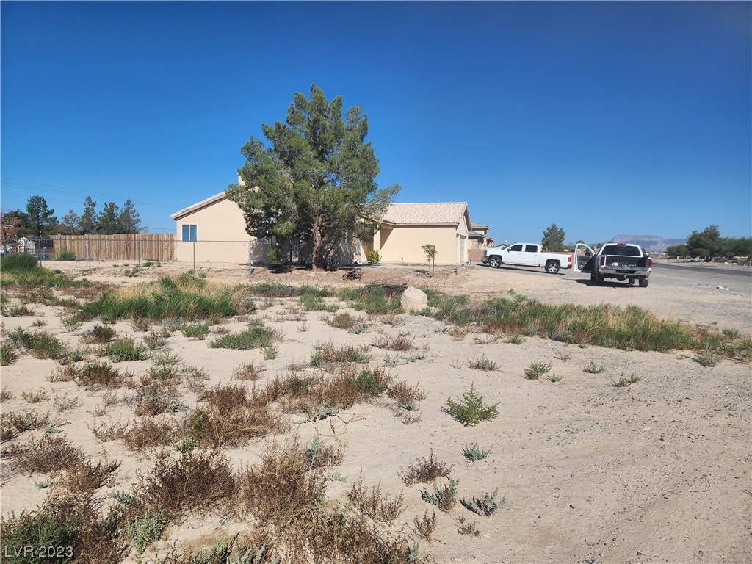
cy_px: 282
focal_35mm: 23
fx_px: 500
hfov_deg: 73.9
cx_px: 376
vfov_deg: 58.9
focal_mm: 6.4
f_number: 1.8
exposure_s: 1/1978
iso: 12
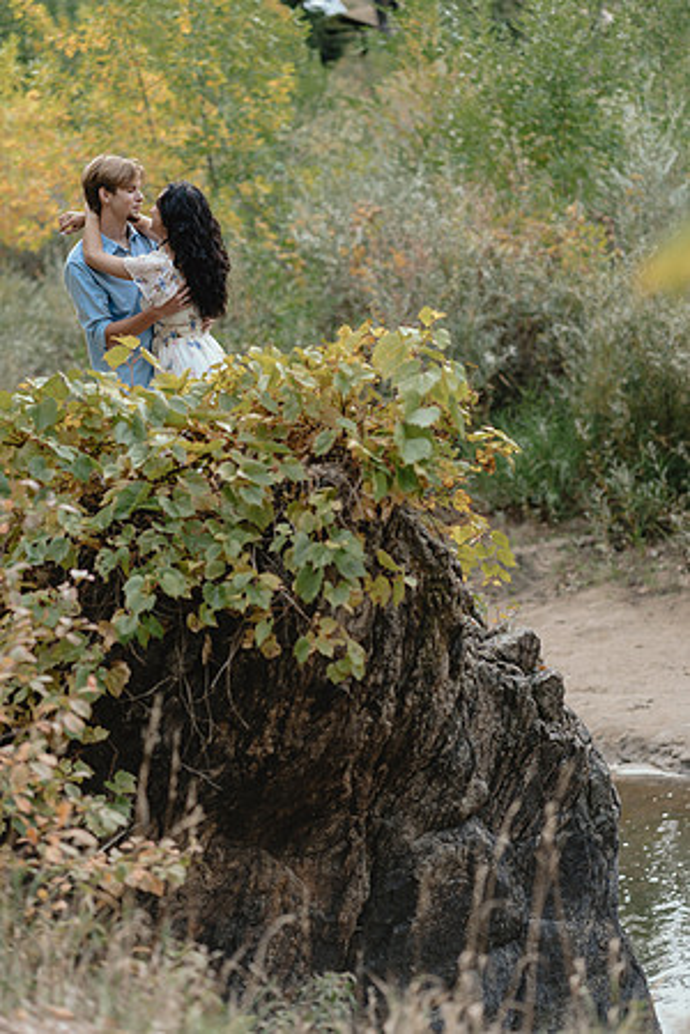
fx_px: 2444
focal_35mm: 85
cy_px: 517
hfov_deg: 16.1
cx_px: 345
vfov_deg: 23.9
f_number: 2.5
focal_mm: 85
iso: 640
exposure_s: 1/160
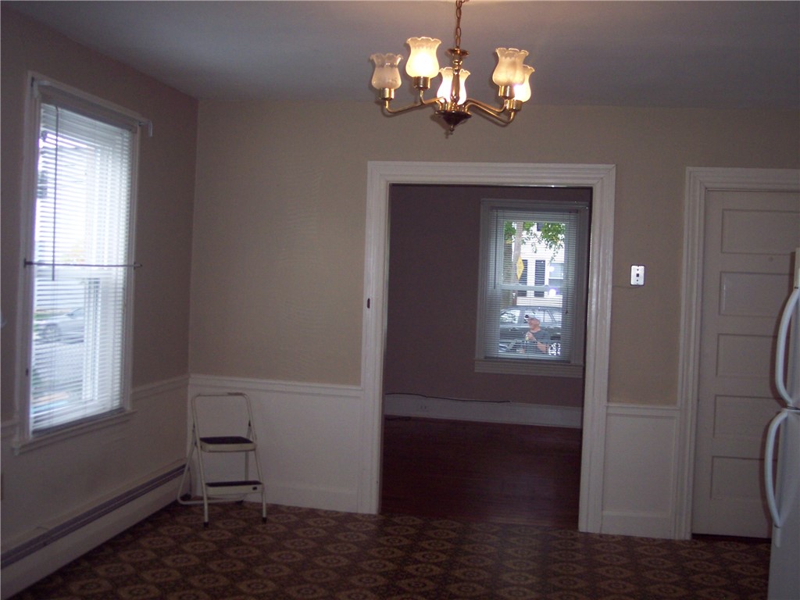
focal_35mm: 39
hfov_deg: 47.9
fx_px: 901
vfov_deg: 36.8
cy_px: 300
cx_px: 400
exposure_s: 1/60
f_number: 2.8
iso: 200
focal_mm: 8
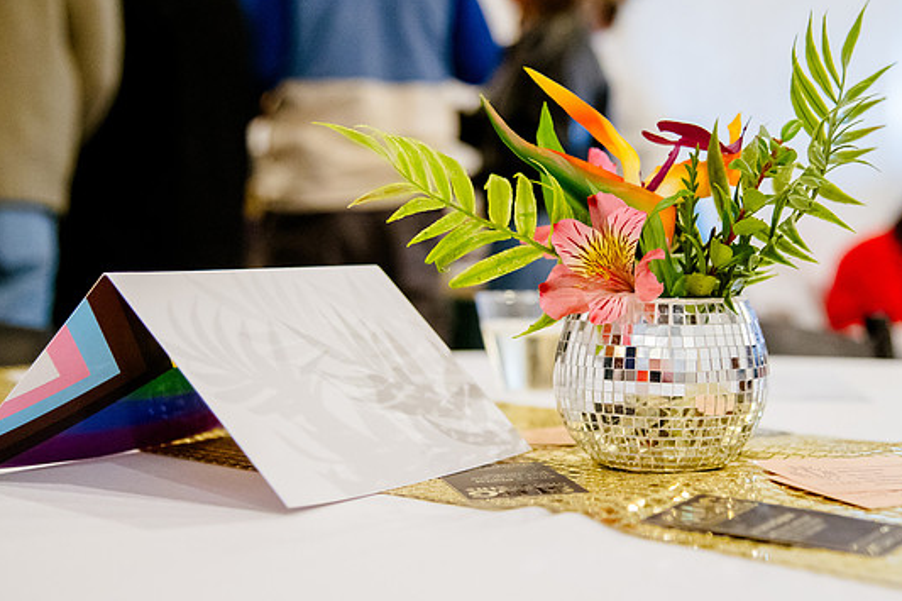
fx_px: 1528
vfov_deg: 22.2
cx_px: 537
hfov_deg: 32.8
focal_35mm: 61
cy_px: 308
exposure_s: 1/50
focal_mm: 48
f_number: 4
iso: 5000
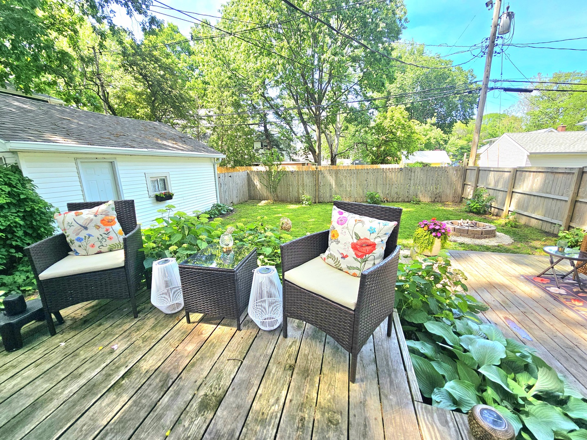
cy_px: 220
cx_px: 294
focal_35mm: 13
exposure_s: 1/370
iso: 50
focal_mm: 2.2
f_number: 2.2
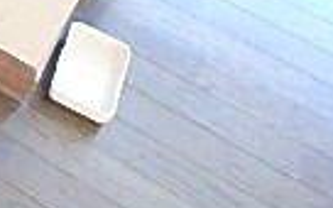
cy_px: -193
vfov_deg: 11.4
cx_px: -431
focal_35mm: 105
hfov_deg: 14.4
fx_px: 953
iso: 800
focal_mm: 3.7
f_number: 3.5
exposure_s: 1/30
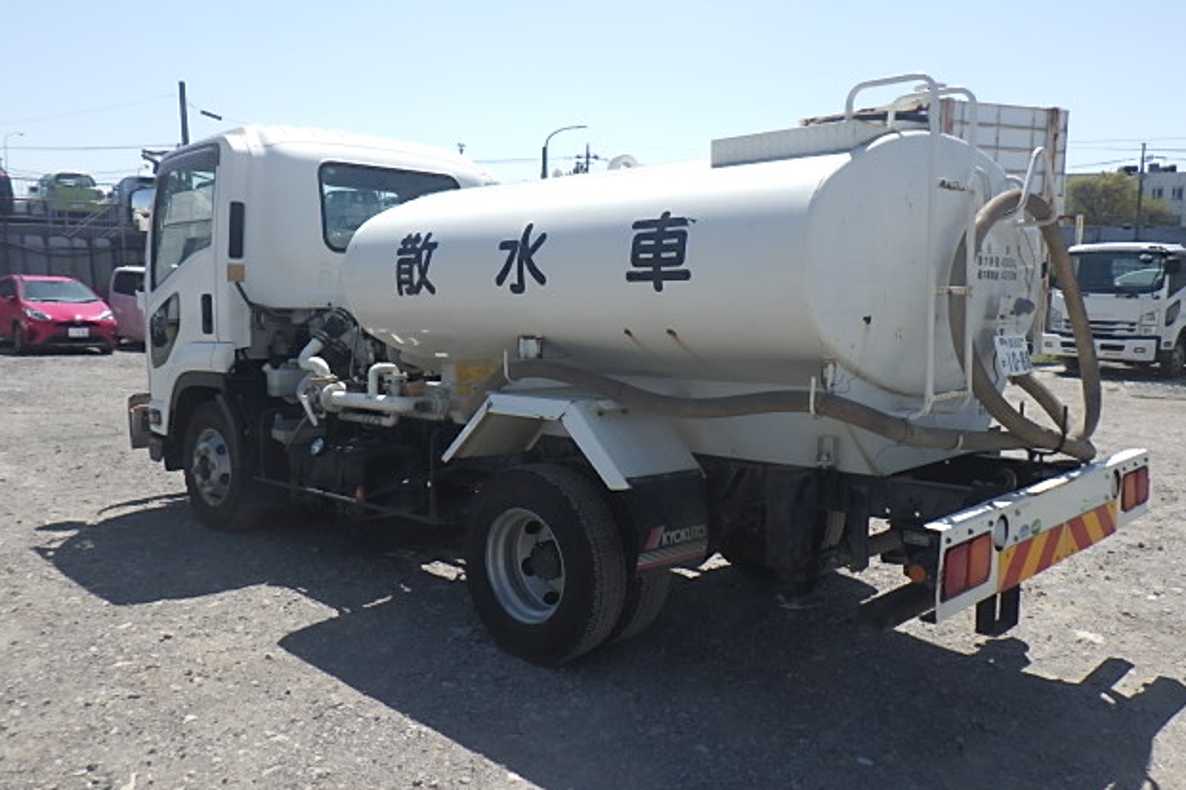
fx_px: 988
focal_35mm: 30
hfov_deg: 61.9
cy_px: 376
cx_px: 604
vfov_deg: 43.6
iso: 125
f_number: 4.2
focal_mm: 5
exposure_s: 1/800
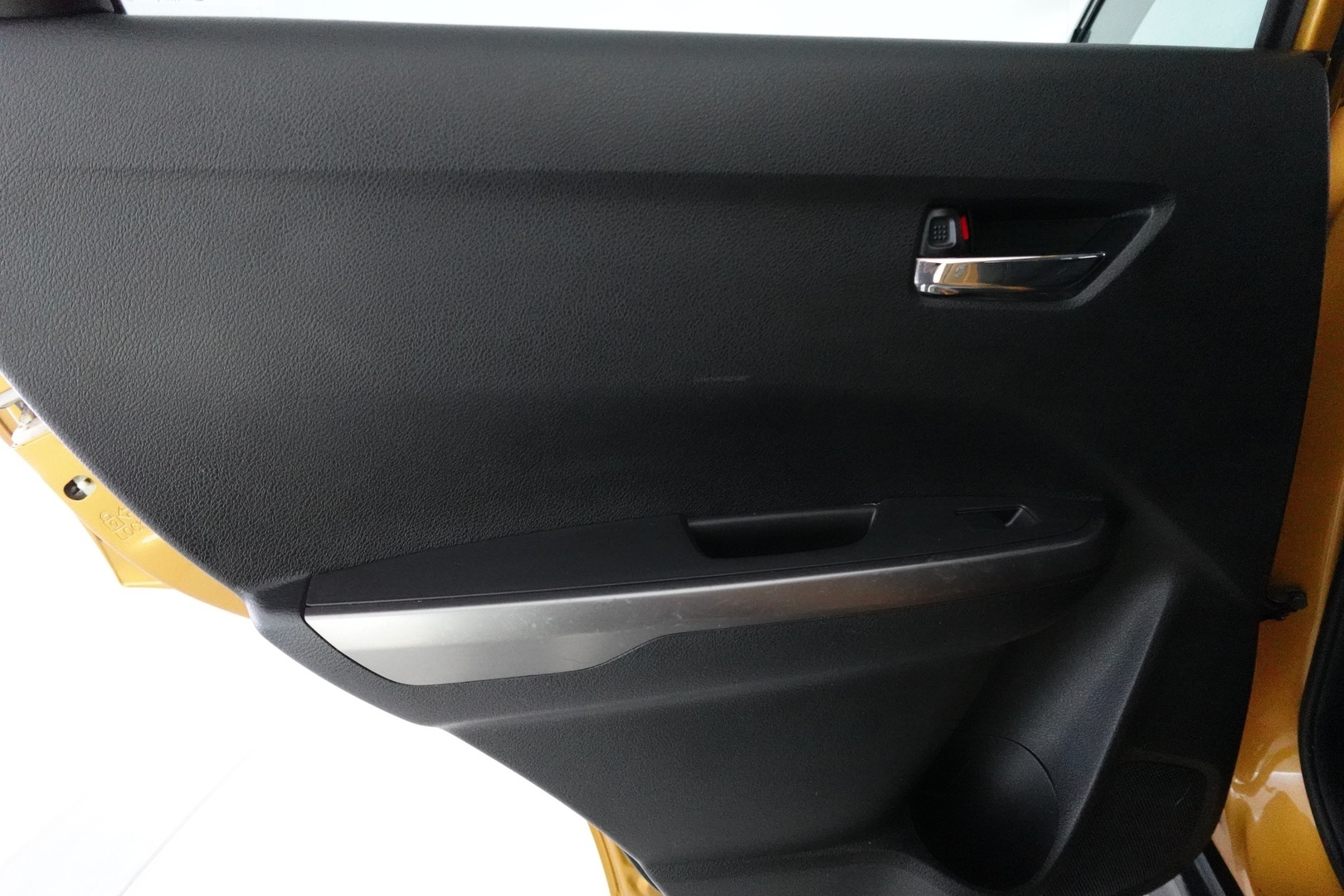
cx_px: 672
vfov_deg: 61.9
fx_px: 747
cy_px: 448
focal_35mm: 20
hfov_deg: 84.0
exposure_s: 1/80
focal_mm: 7.6
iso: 3200
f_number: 2
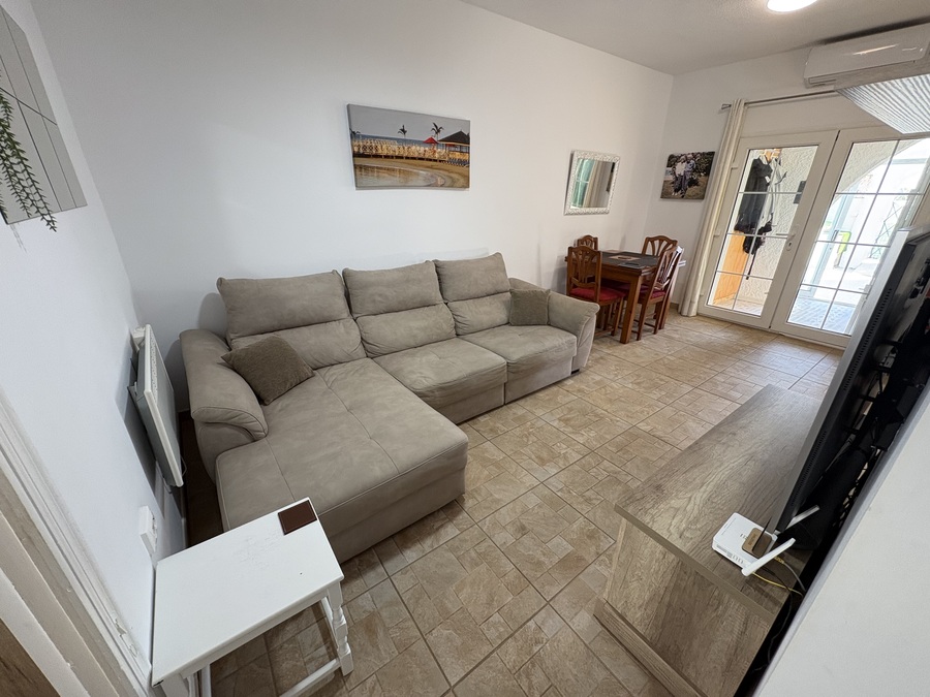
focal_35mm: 14
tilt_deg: -22.7
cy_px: 348
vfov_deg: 85.7
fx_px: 376
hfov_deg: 102.1
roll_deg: +0.4
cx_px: 465
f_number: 2.2
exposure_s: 1/93
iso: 200
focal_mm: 2.22
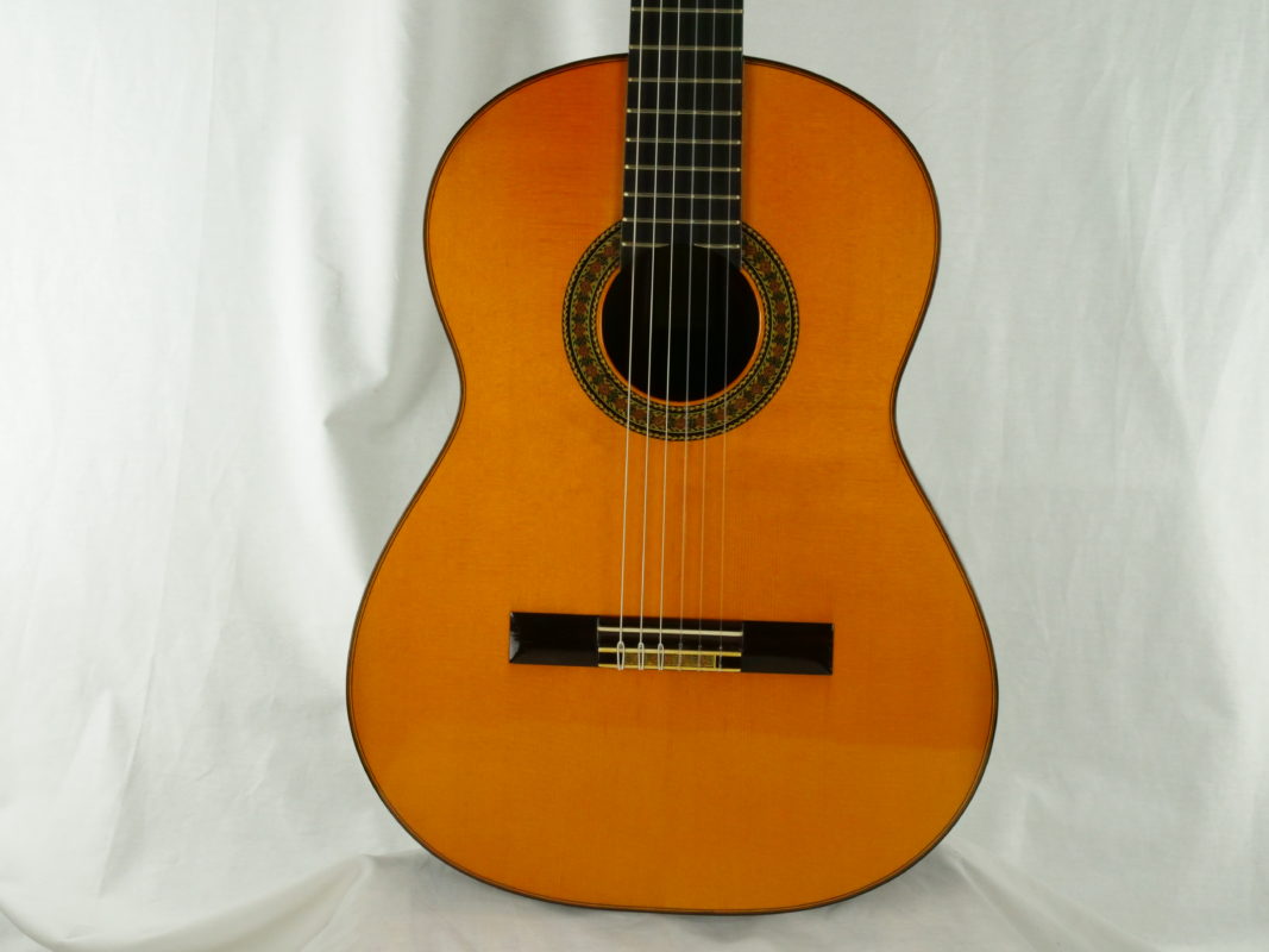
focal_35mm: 58
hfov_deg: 33.2
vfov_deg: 25.2
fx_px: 2126
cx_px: 634
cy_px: 476
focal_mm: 29
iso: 2000
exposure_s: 1/60
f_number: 14
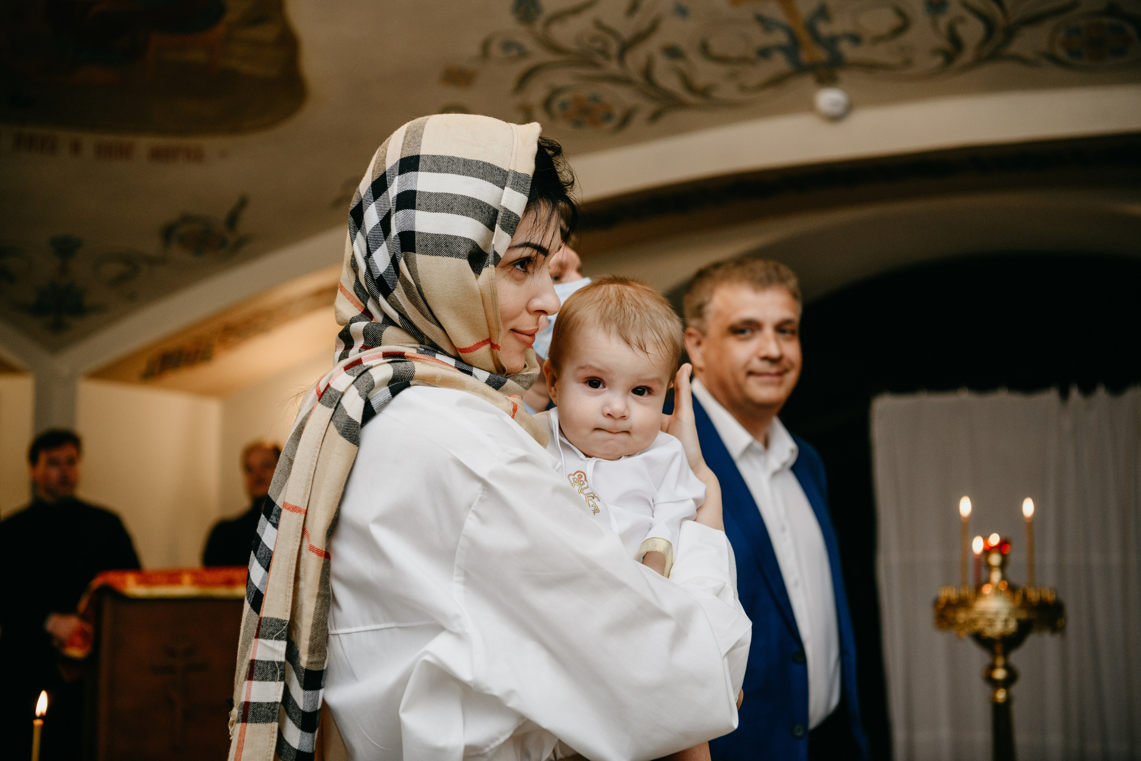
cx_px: 570
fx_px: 1585
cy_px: 380
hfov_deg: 39.6
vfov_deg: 27.0
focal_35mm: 50
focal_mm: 50
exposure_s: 1/160
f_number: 3.5
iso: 500
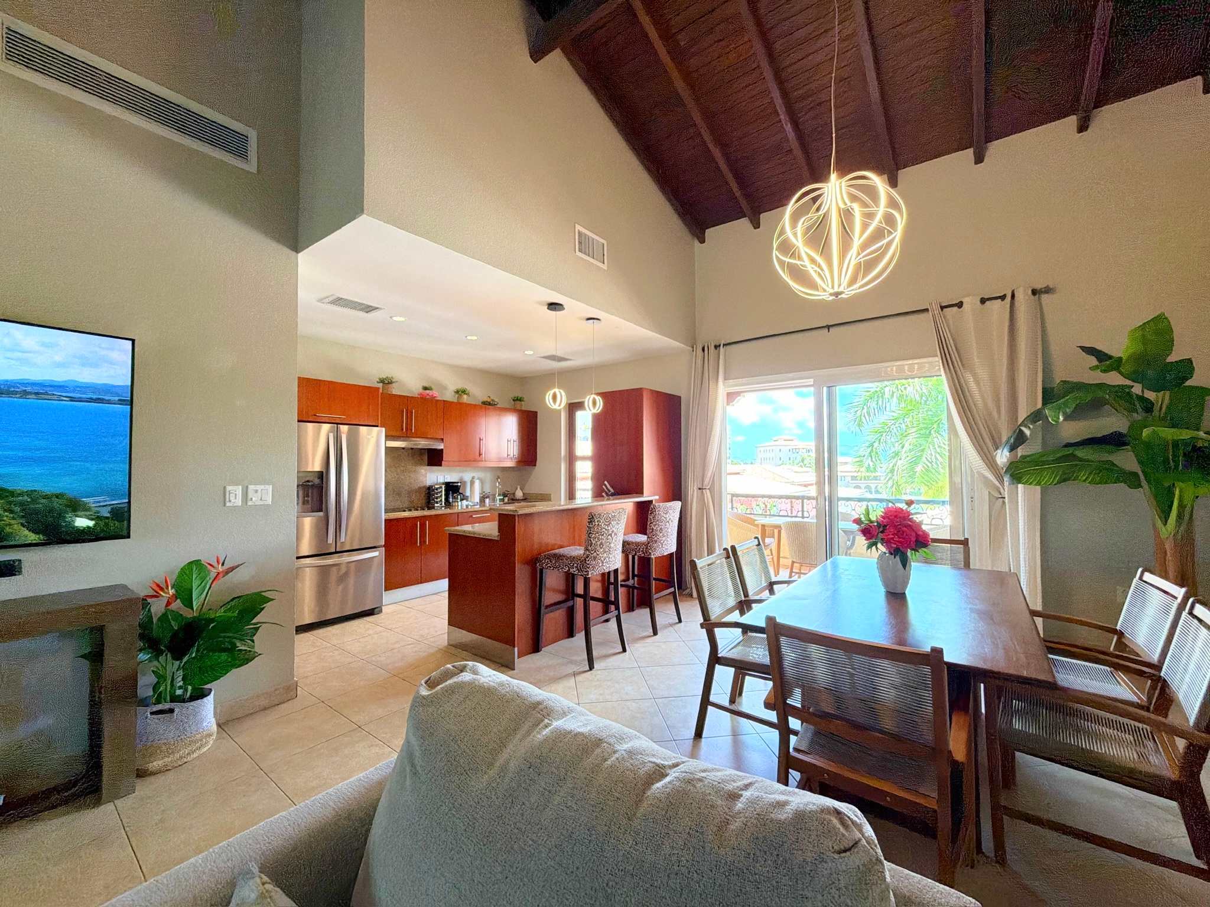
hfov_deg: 102.1
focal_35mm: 14
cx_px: 605
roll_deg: +0.4
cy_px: 454
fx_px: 489
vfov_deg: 85.7
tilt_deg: -0.7
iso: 250
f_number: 2.2
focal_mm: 2.22
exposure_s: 1/120
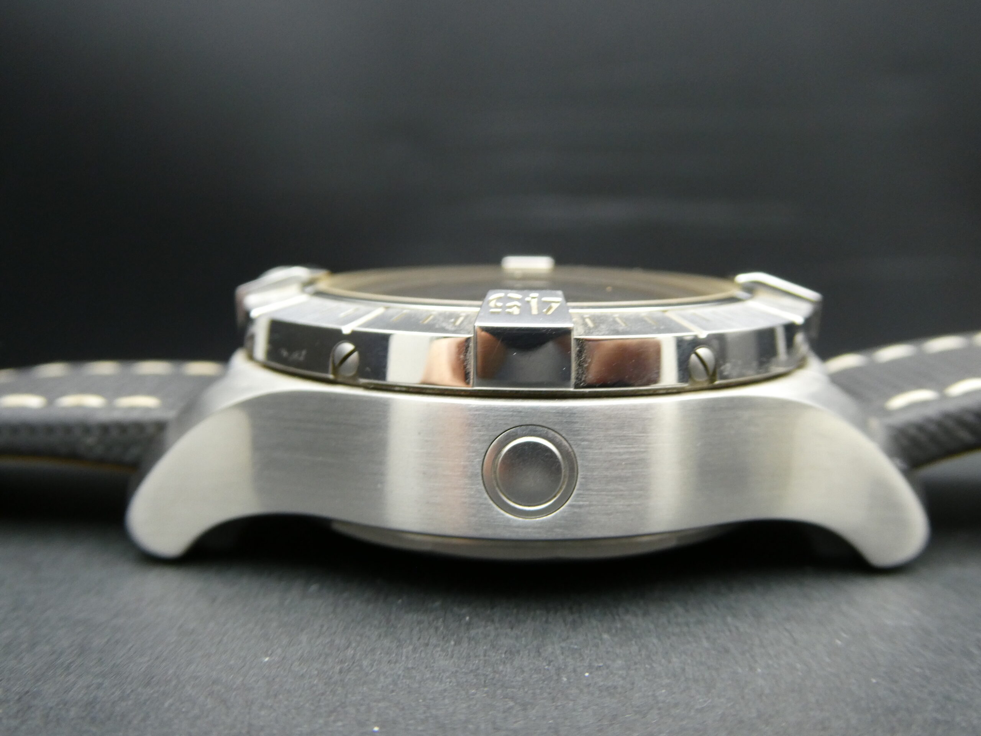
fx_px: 992
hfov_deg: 52.6
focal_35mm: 35
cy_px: 368
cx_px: 490
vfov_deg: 40.7
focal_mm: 6.3
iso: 250
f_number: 3.7
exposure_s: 1/80
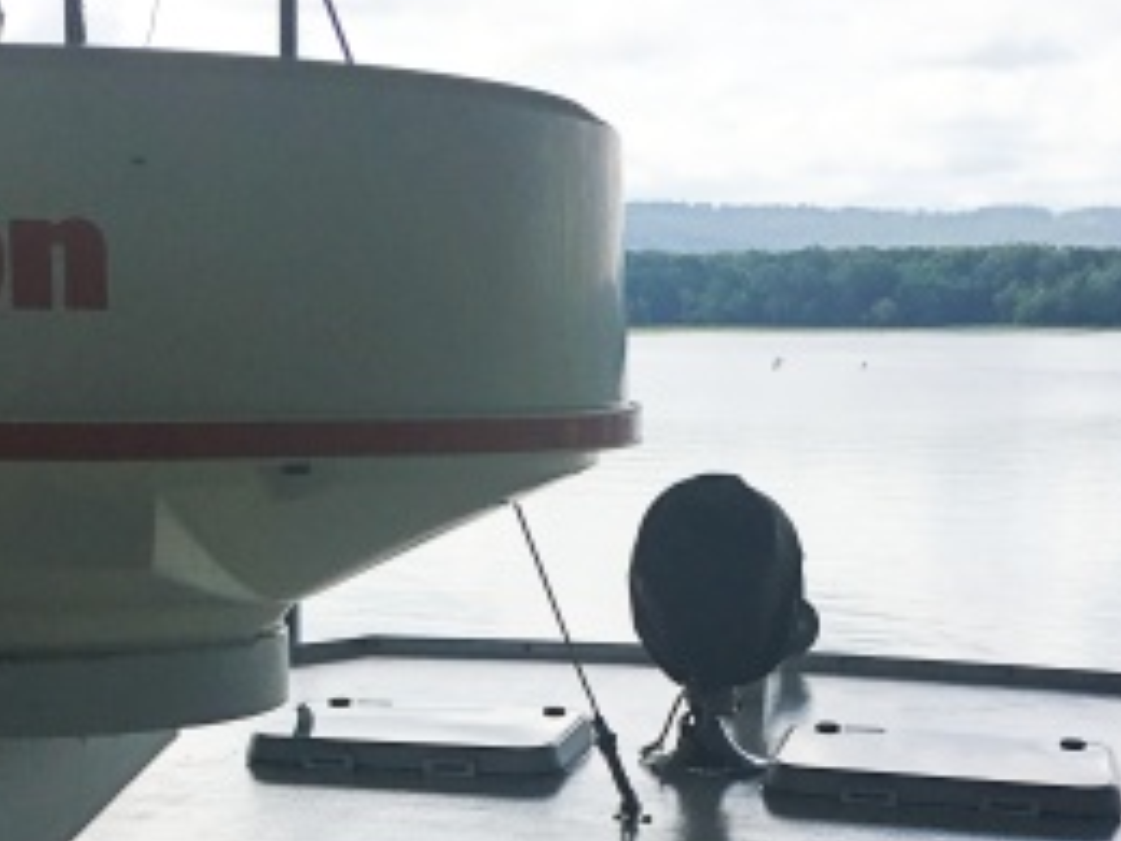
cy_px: 837
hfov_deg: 28.8
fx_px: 2170
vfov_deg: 21.2
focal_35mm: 67
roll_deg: -1.0
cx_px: 397
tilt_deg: -11.5
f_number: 2.2
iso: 25
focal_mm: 4.15
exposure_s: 1/1083
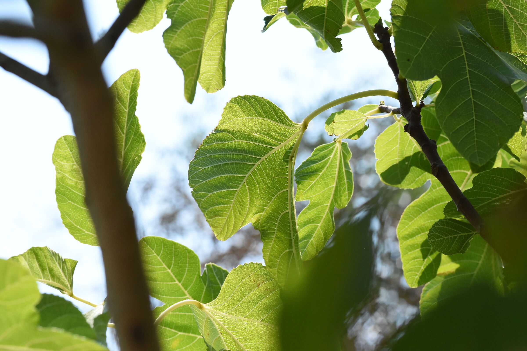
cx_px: 264
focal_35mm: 128
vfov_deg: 10.8
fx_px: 1866
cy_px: 176
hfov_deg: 16.1
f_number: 5.6
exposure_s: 1/8000
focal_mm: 85
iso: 2000
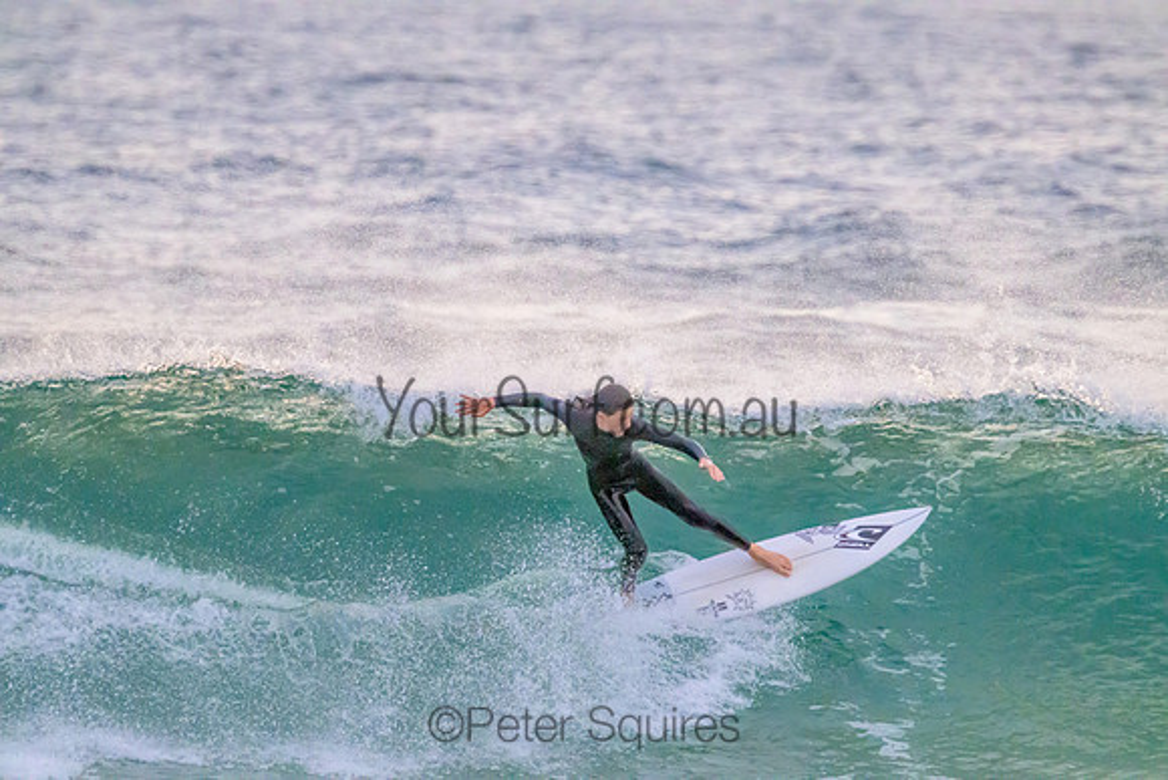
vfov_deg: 1.7
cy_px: 390
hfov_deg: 2.6
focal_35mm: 800
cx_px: 584
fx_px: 25960
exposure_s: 1/1600
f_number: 11
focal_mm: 800
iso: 22800
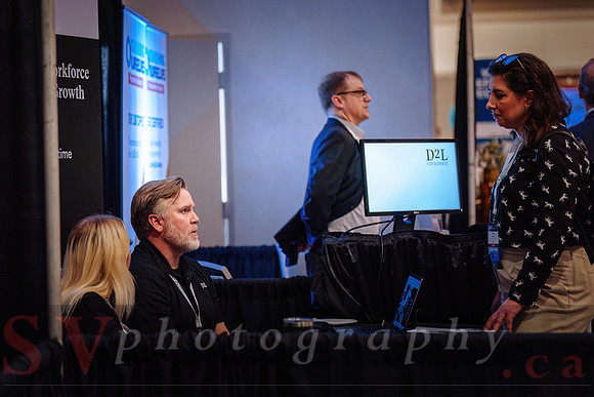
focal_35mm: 102
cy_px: 198
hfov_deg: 20.0
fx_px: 1683
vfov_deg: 13.4
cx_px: 297
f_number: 2.8
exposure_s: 1/125
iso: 1600
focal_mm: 102
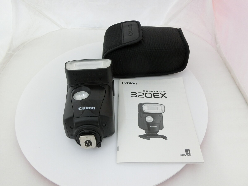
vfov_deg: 48.2
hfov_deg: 61.7
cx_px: 124
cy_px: 93
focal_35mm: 29
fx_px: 208
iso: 320
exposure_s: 1/125
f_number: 3.7
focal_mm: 5.2
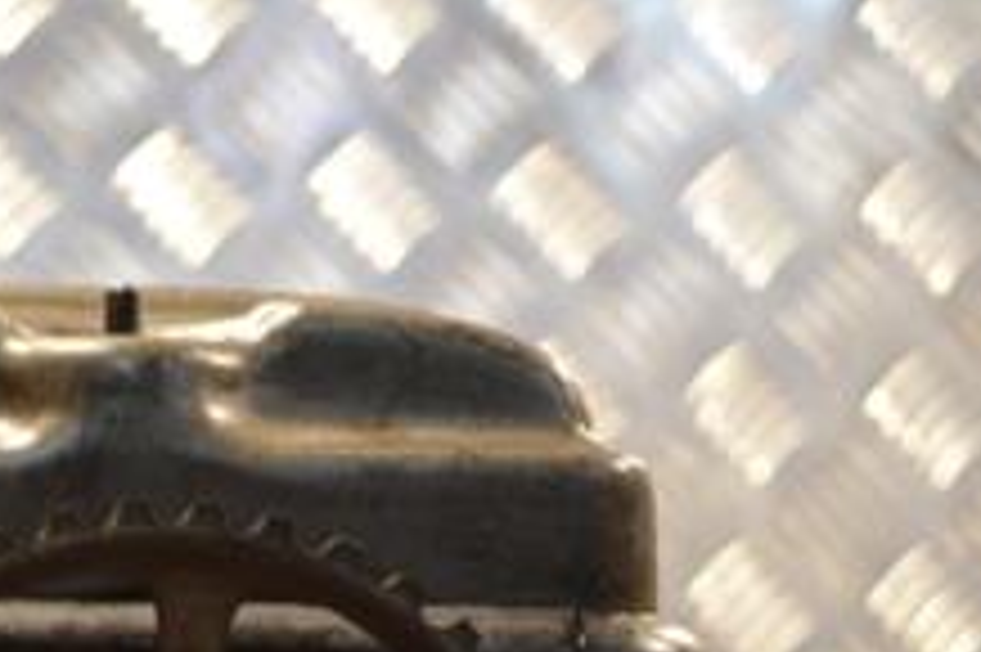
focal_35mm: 132
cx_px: 27
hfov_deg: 15.3
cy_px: 886
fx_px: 3594
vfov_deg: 10.1
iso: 560
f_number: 4.8
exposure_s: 1/60
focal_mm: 32
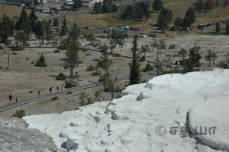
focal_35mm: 105
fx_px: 668
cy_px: 76
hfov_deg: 19.5
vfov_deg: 13.0
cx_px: 114
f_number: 9
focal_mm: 70
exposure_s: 1/320
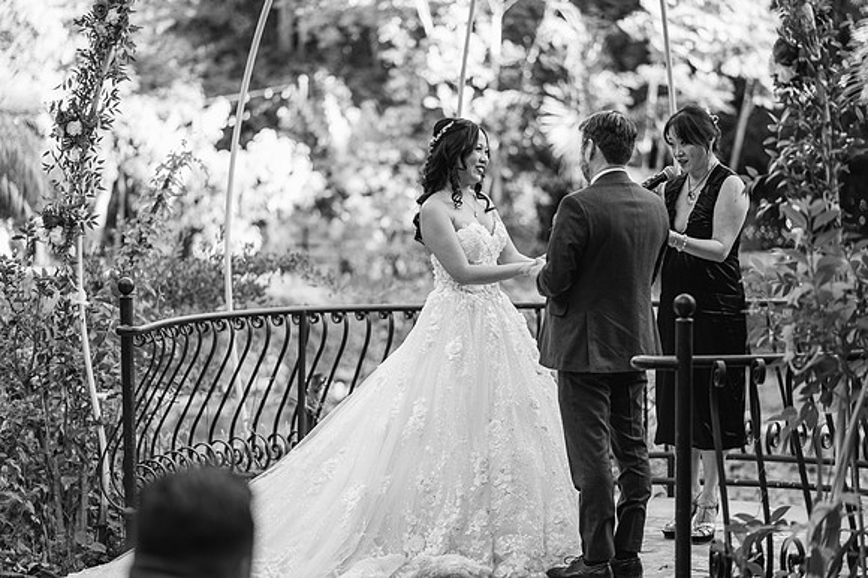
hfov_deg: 23.1
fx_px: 2126
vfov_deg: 15.5
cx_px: 434
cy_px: 289
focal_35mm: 88
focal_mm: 85
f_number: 2
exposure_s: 1/250
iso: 200
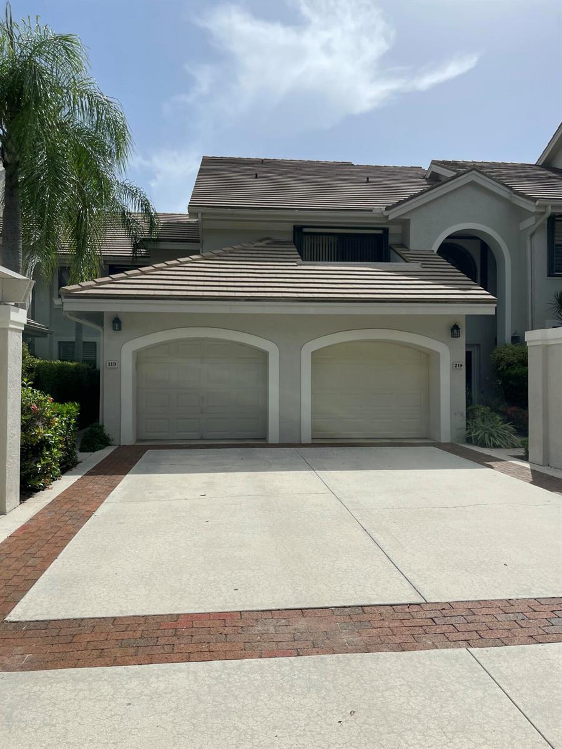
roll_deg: +0.2
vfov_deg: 67.3
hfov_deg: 53.1
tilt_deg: +0.8
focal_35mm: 26
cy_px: 374
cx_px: 281
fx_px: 563
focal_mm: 4.2
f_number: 1.6
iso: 32
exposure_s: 1/7299
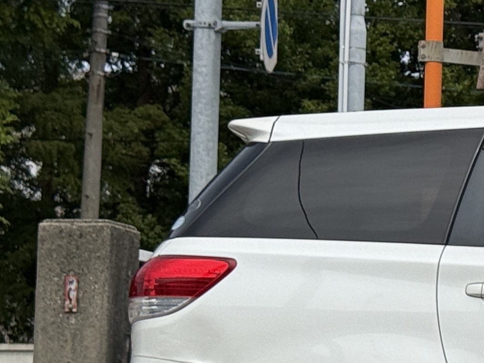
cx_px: 863
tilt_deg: +4.4
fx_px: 2531
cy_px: 248
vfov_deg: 8.2
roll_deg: -0.5
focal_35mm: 181
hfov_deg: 10.3
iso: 64
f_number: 1.78
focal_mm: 6.76
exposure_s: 1/7874
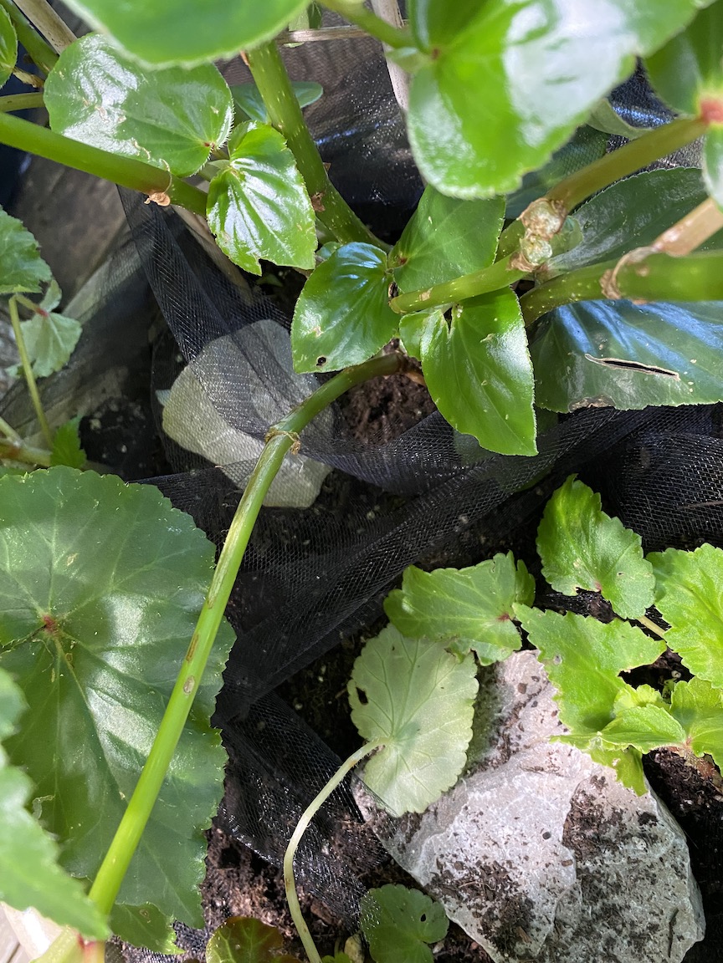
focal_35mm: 26
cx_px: 362
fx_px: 724
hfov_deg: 53.1
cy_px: 482
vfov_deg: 67.3
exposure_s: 1/49
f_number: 1.8
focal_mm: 4.25
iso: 500
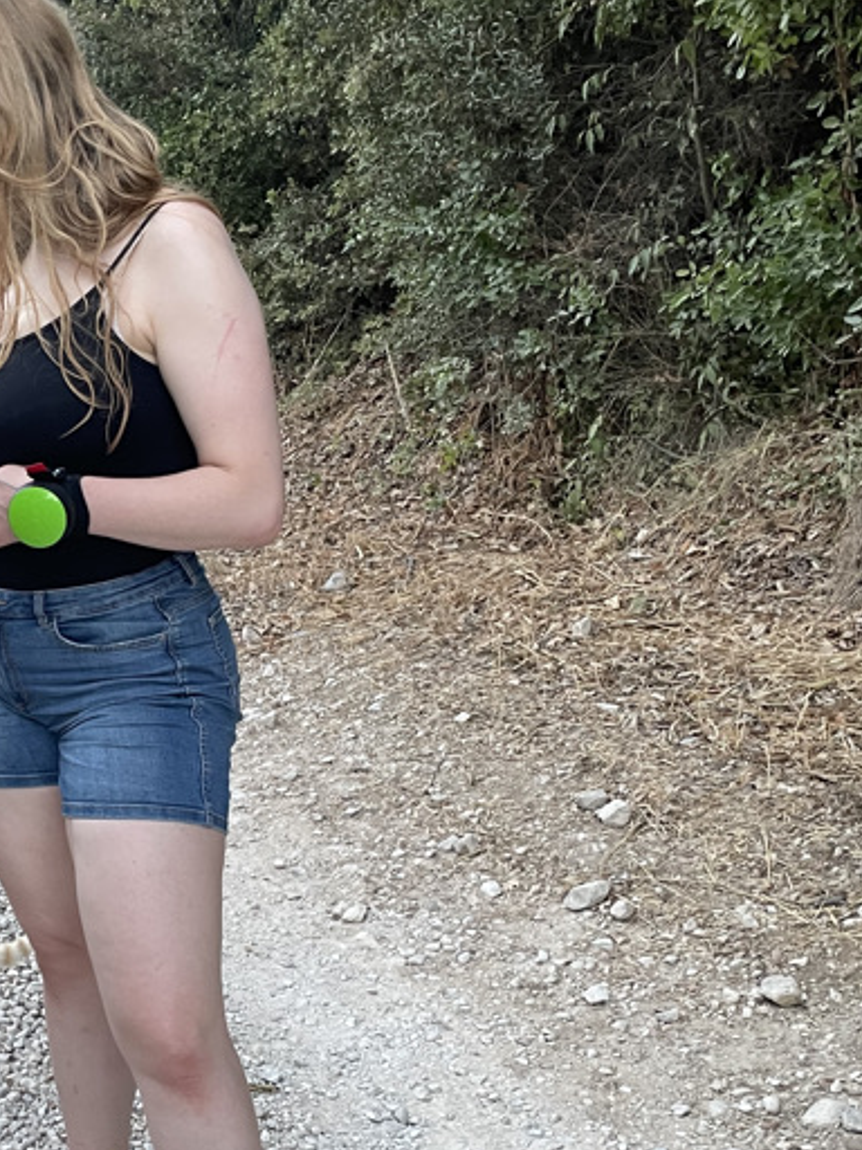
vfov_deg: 36.6
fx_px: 1727
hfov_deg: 26.7
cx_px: 25
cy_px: 717
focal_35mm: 52
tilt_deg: -18.0
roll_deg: -0.9
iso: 125
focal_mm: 4.2
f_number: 1.6
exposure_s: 1/69
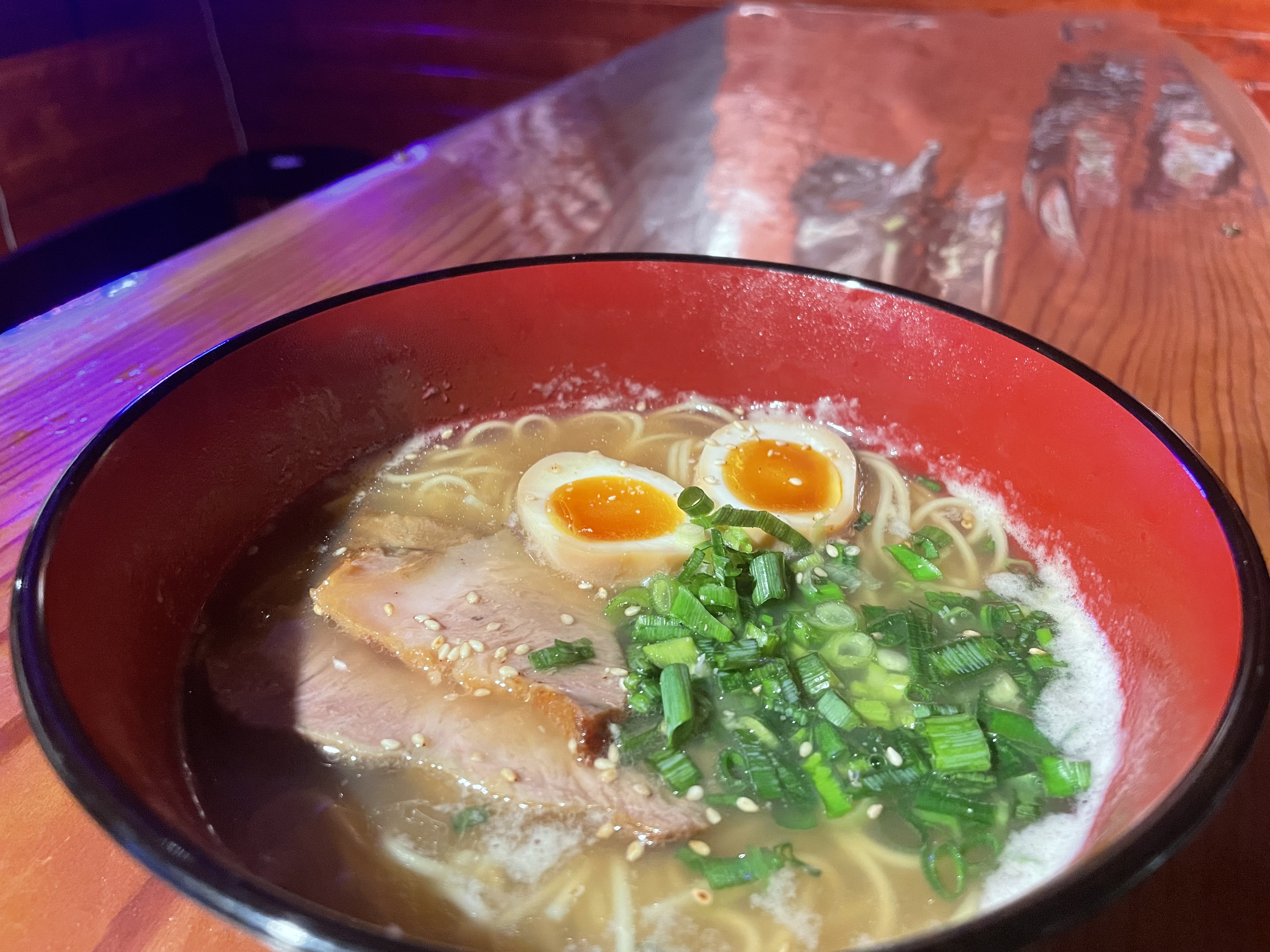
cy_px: 476
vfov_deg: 53.1
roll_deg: +0.1
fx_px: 954
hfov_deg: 67.3
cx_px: 635
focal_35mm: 26
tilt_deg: -32.0
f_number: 1.6
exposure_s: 1/49
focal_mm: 4.2
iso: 500
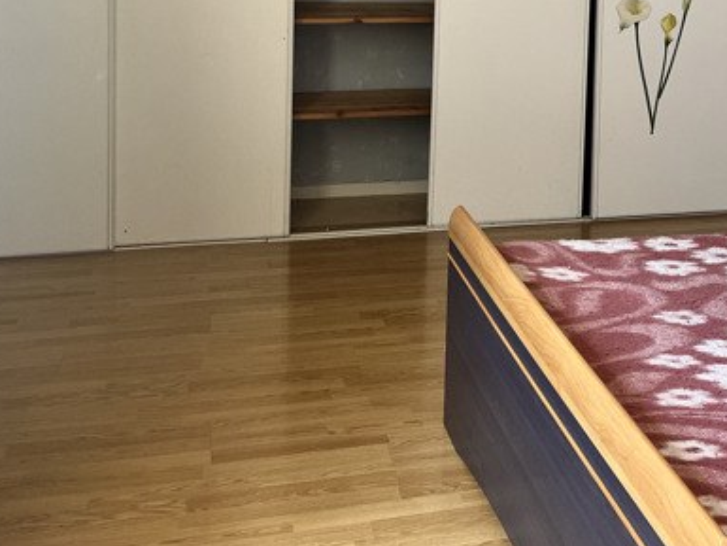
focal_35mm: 54
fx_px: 1134
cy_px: -15
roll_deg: -1.8
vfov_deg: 25.5
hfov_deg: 34.6
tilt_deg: -4.9
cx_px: 561
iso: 125
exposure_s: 1/117
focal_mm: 5.1
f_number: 1.6
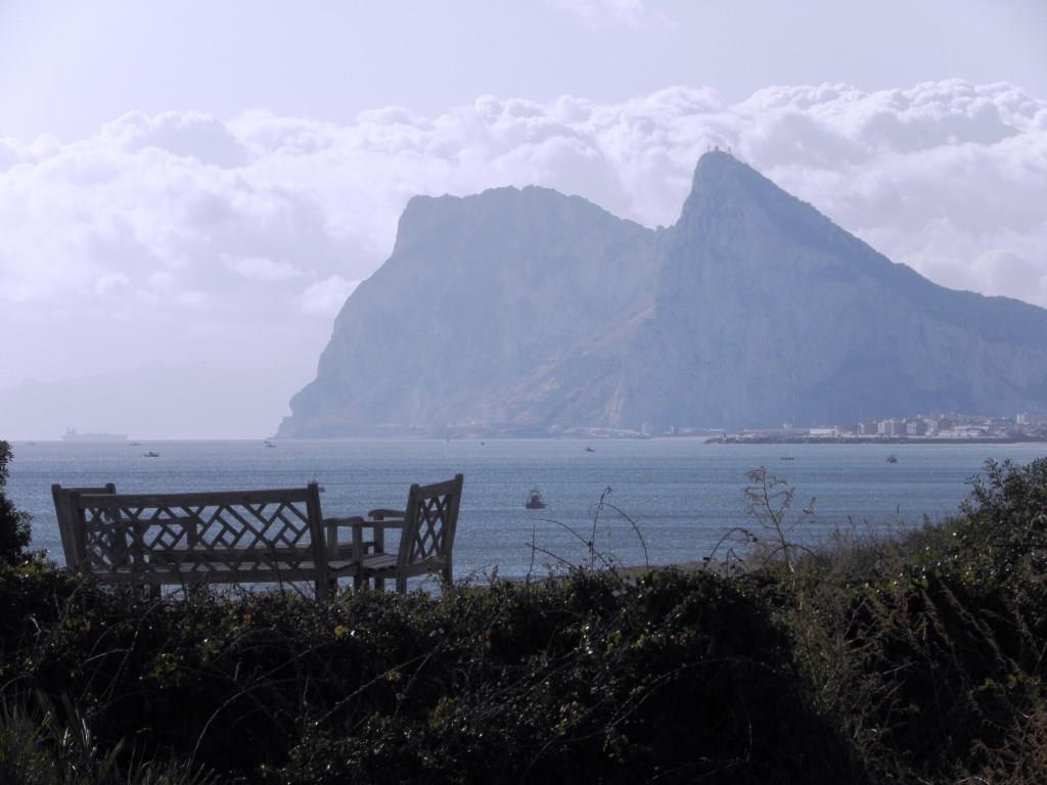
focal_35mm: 237
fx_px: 7168
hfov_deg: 8.4
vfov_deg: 6.3
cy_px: 392
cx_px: 524
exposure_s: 1/640
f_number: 5.6
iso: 64
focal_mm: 42.26
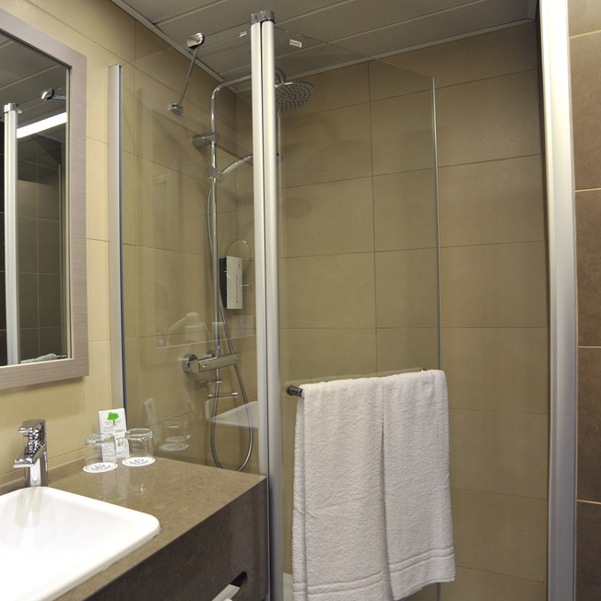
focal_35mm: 24
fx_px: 471
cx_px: 262
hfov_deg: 64.8
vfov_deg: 65.0
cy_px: 306
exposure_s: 1/6
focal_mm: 18
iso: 400
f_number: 8
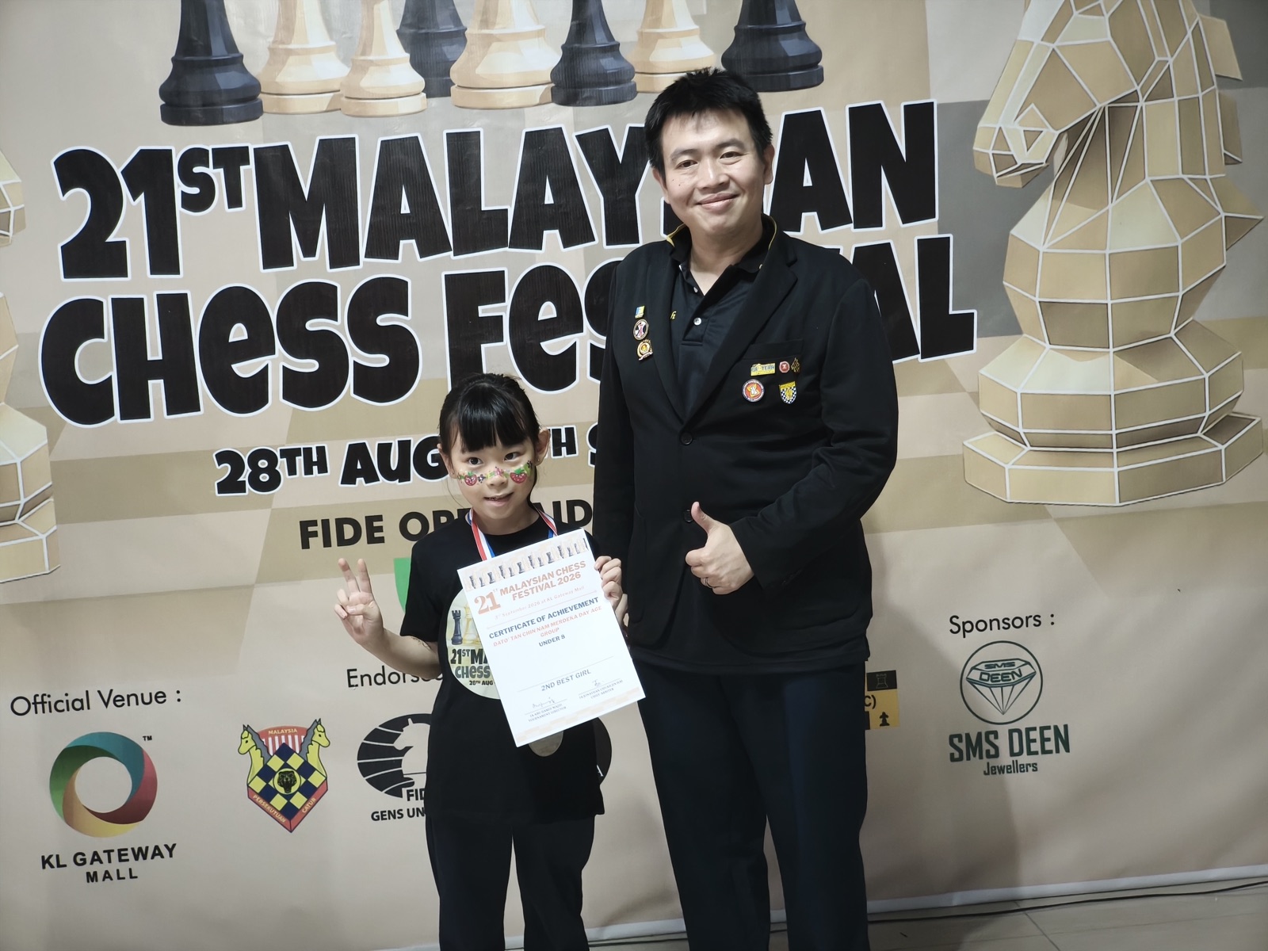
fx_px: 1685
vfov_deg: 31.5
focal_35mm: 46
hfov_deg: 41.2
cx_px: 634
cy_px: 476
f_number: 1.9
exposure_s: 1/100
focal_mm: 7.1
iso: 2000
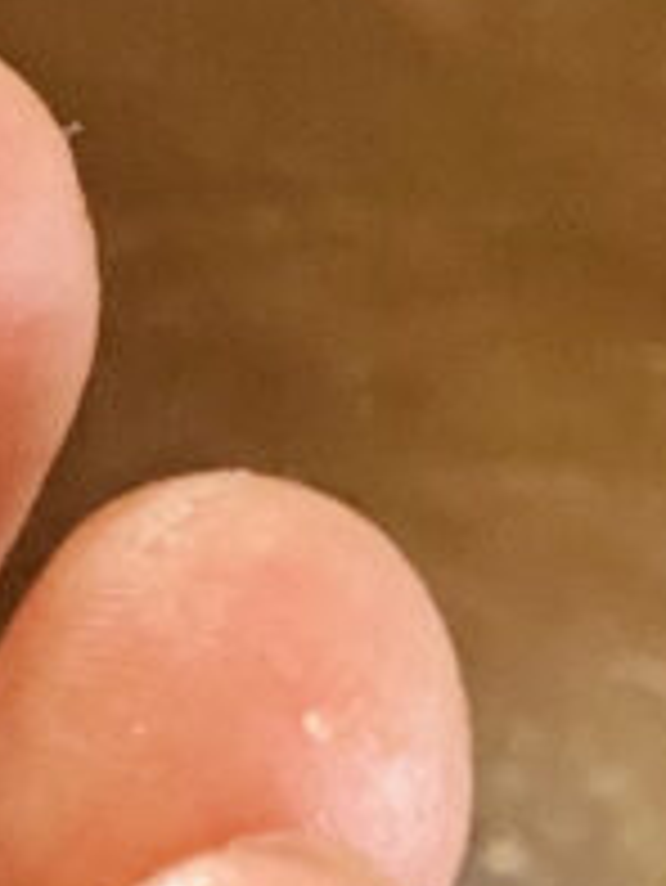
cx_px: -670
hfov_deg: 5.4
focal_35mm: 270
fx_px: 6919
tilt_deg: -65.6
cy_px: 1129
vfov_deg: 7.3
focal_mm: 6
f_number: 2
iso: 400
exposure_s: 1/39
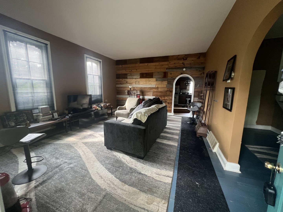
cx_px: 142
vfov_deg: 89.9
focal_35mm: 13
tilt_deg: -9.1
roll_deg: -0.1
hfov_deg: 106.2
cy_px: 106
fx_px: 106
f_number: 1.8
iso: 320
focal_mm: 1.57
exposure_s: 1/60
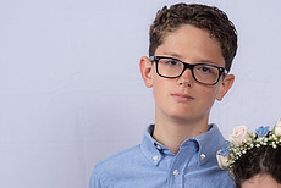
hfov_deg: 13.9
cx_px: 254
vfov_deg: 9.4
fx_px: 1141
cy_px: 194
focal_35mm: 146
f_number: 8
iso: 250
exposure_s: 1/160
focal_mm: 58
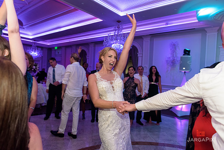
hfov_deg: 73.7
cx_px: 112
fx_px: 149
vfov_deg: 53.2
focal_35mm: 24
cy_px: 75
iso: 3200
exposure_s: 1/125
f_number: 3.2
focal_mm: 24
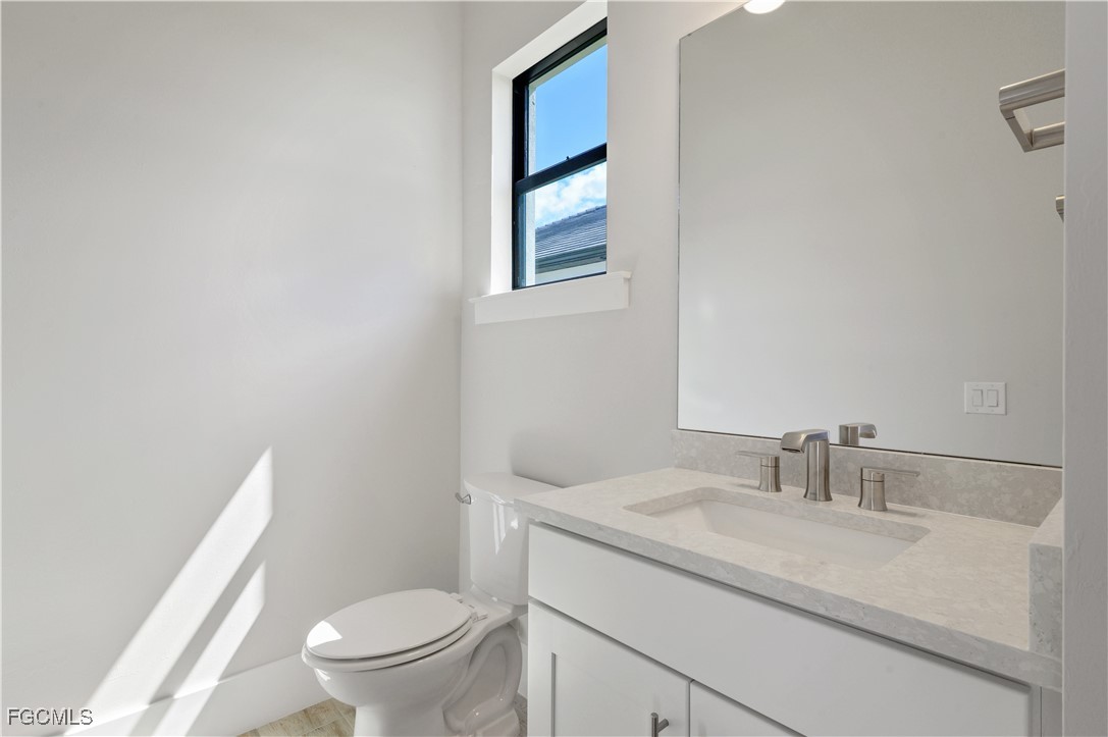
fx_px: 492
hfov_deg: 96.8
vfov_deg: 73.7
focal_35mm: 16
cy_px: 368
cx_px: 554
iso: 320
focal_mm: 16
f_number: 10
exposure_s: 1/30
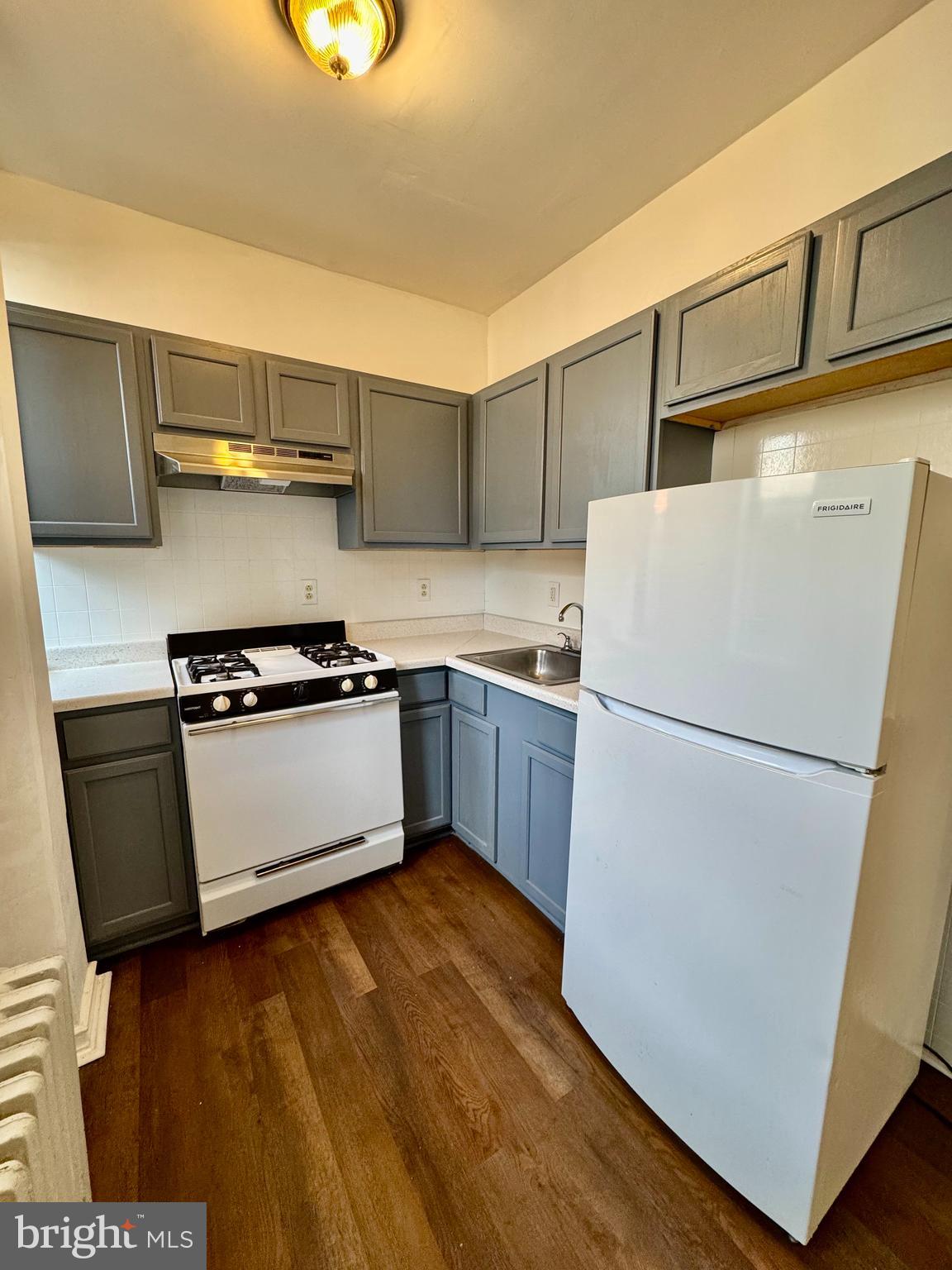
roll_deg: -0.4
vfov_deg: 102.1
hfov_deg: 85.7
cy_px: 635
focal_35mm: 14
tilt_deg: -9.0
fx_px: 513
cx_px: 476
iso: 200
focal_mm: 2.22
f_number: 2.2
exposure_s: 1/120
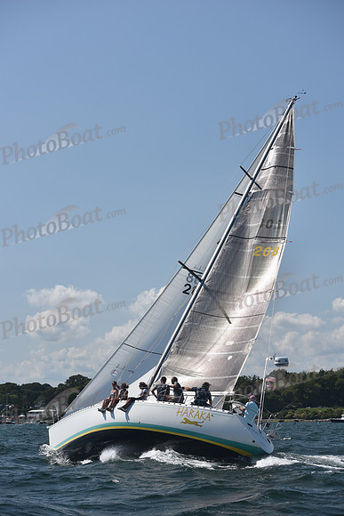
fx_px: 1074
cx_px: 172
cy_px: 258
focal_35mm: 75
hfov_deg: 18.2
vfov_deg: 27.0
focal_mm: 75
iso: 250
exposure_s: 1/1250
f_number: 5.6
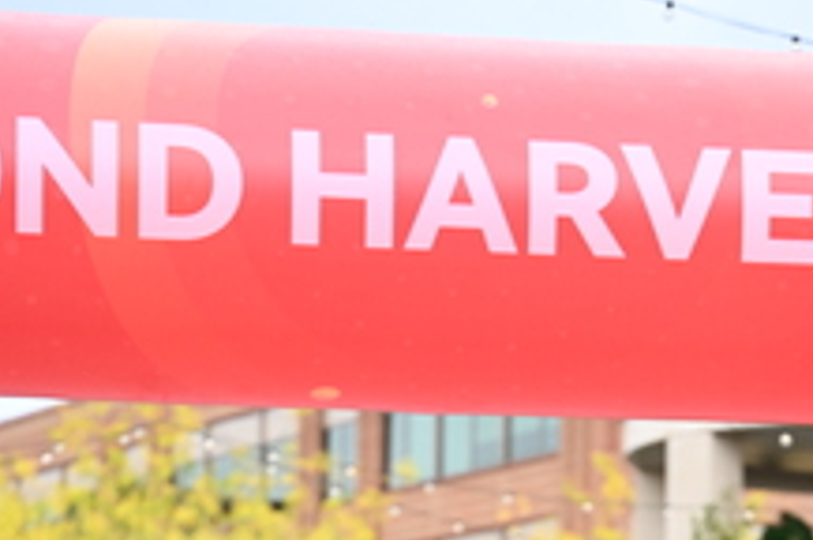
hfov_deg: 10.9
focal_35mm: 188
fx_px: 4239
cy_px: 922
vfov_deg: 7.1
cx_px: 628
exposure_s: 1/2000
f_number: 2.8
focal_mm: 74
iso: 640
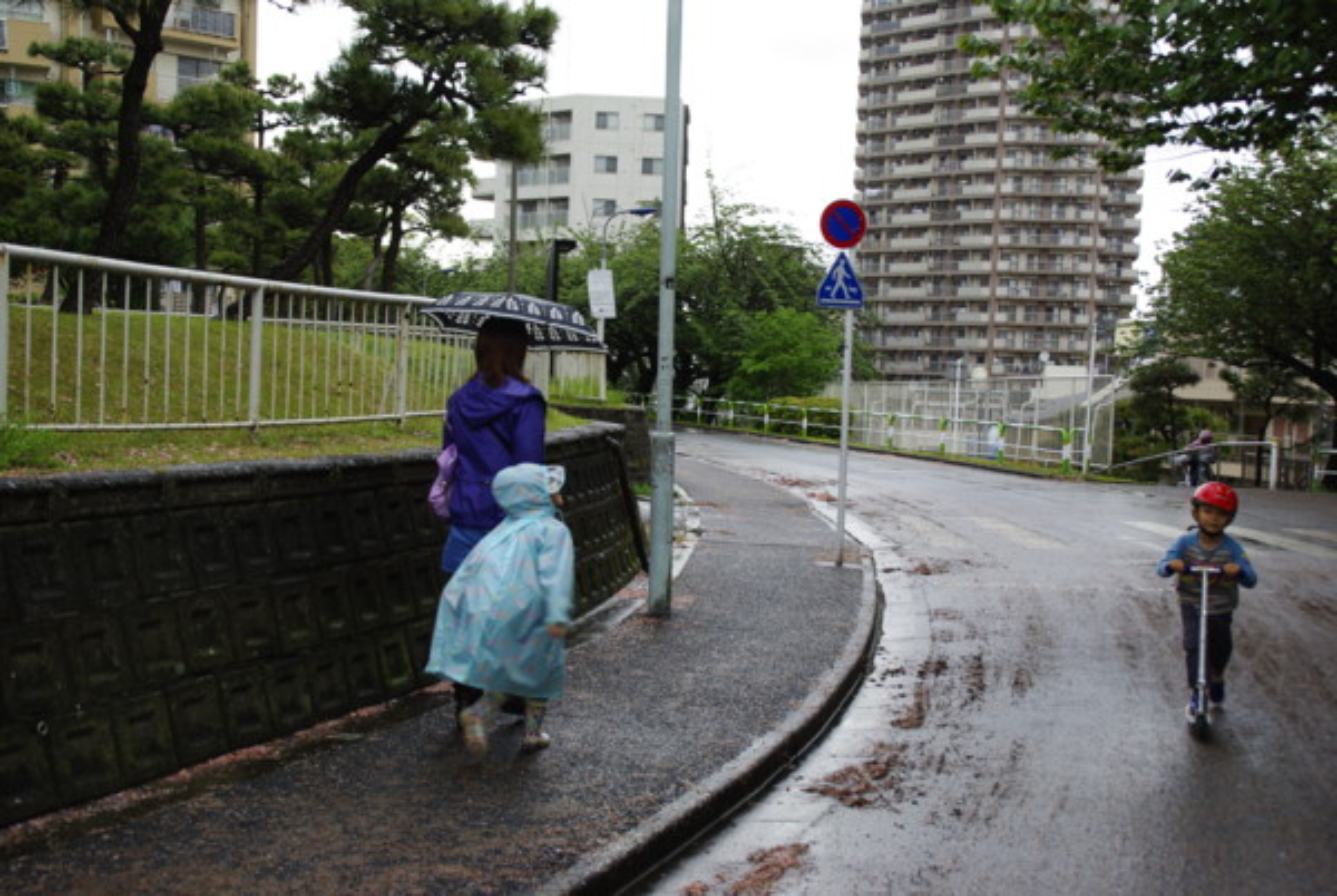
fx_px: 1822
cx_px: 668
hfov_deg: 40.3
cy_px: 448
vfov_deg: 27.6
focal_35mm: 49
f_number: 5.6
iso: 100
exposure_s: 1/45
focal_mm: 33
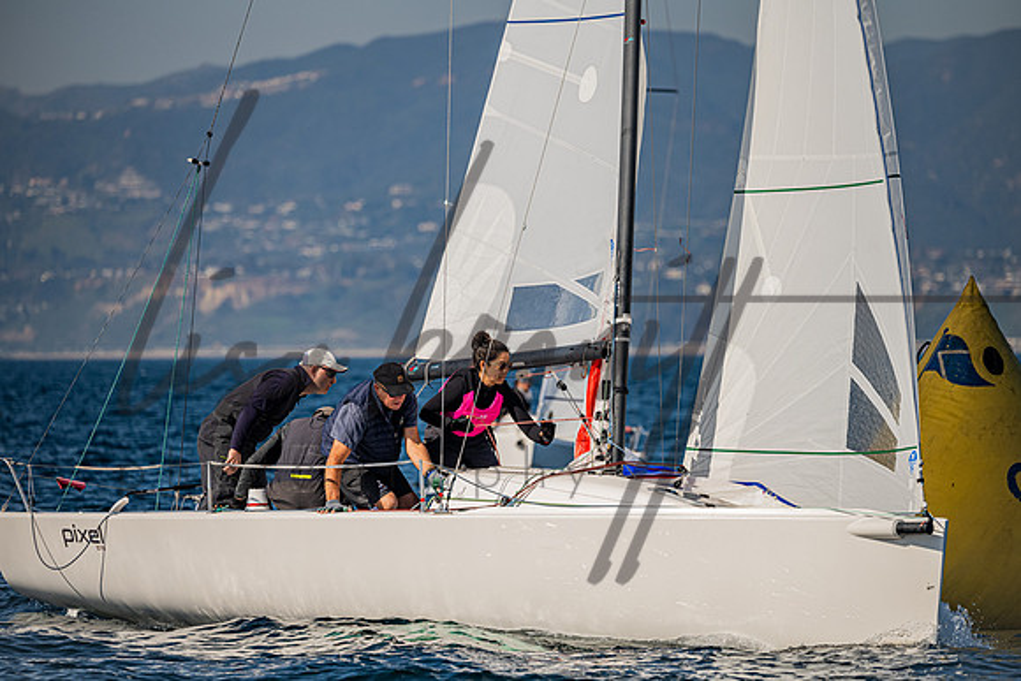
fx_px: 7900
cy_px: 340
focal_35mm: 278
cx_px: 502
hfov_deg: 7.4
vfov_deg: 4.9
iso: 400
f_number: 5
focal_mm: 270
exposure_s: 1/5000
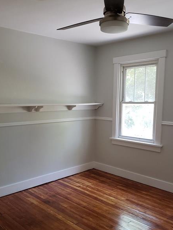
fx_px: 227
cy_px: 130
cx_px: 74
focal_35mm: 34
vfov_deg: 53.8
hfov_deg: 41.7
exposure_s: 1/50
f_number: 2.4
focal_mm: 4.3
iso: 250
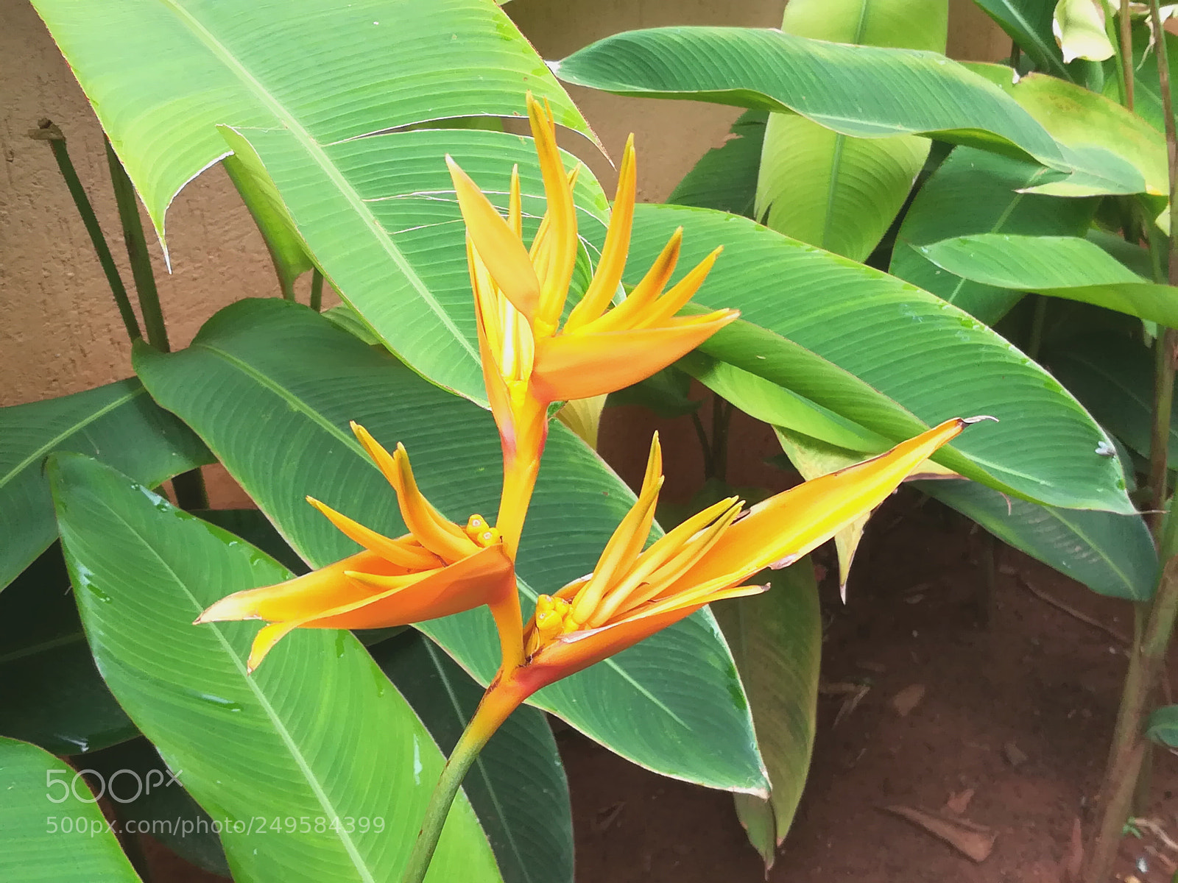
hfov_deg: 40.4
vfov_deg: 30.9
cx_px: 589
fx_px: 1599
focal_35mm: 47
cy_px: 442
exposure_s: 1/50
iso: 100
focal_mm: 3.83
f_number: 2.2
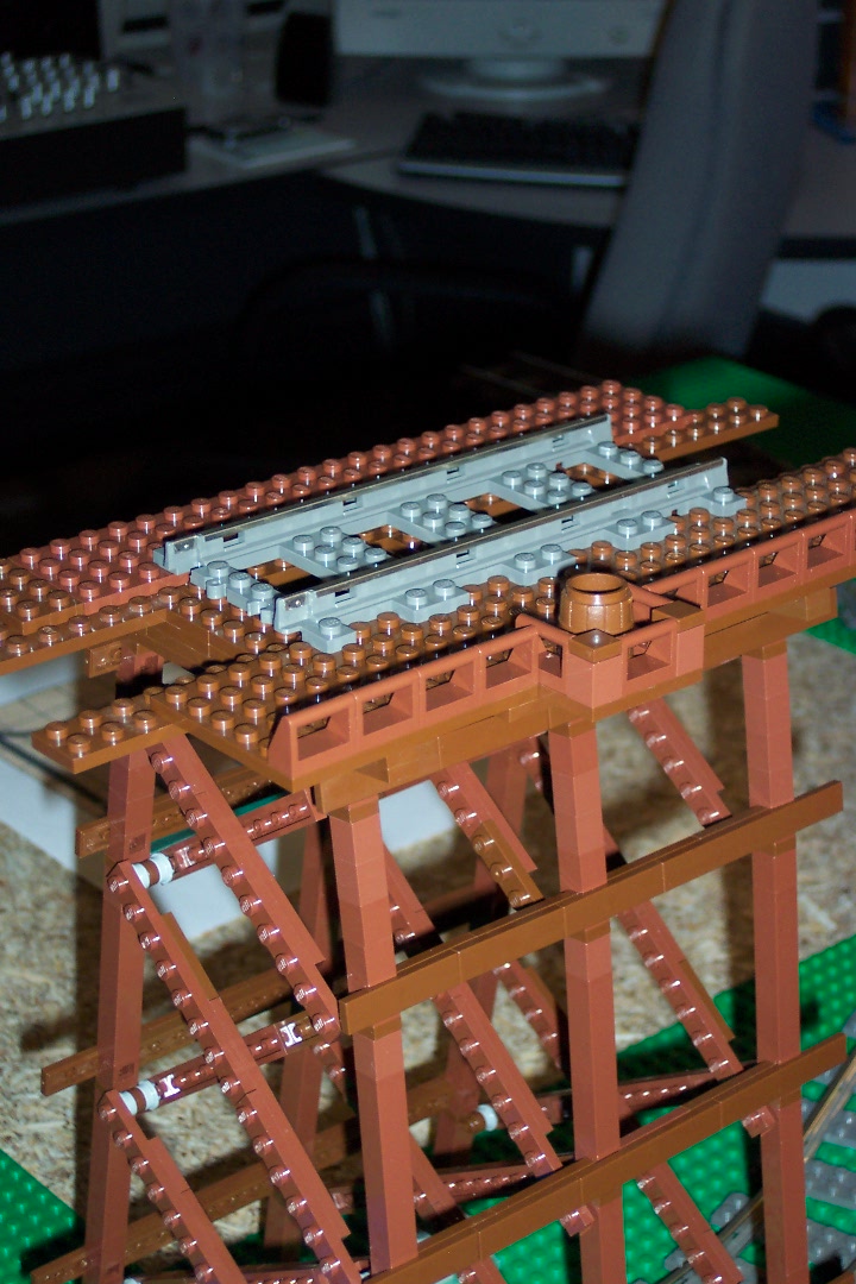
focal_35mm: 76
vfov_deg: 26.7
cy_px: 642
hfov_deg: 17.9
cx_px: 428
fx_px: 2710
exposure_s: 1/60
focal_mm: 16
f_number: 4
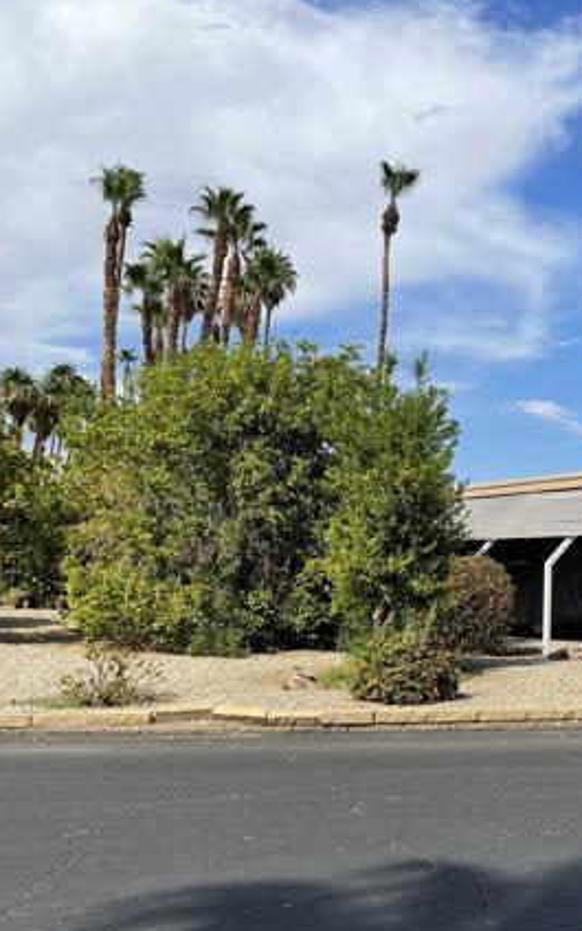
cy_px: 520
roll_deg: -1.1
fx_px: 1015
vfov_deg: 49.2
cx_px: 648
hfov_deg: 28.8
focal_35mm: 40
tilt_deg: +4.2
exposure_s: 1/3559
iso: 32
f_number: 1.6
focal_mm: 5.1
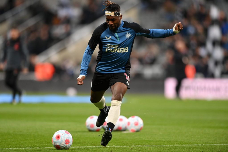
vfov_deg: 3.4
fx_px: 2534
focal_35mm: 400
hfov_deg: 5.2
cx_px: 114
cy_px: 76
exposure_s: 1/2500
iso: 2500
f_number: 3.2
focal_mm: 400
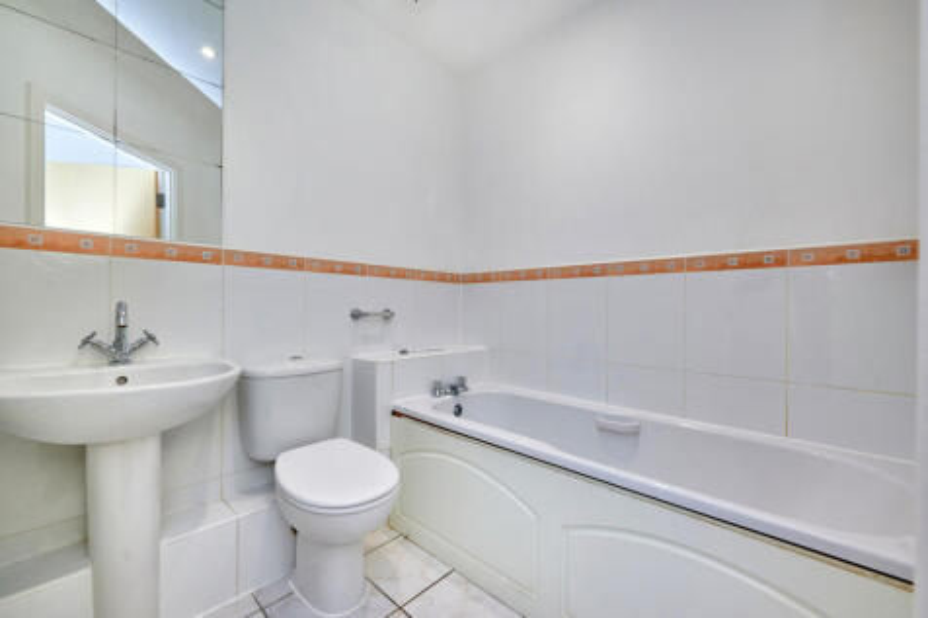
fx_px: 361
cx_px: 464
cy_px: 309
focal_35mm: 14
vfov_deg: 81.2
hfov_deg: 104.3
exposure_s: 1/30
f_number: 8
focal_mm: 14
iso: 100
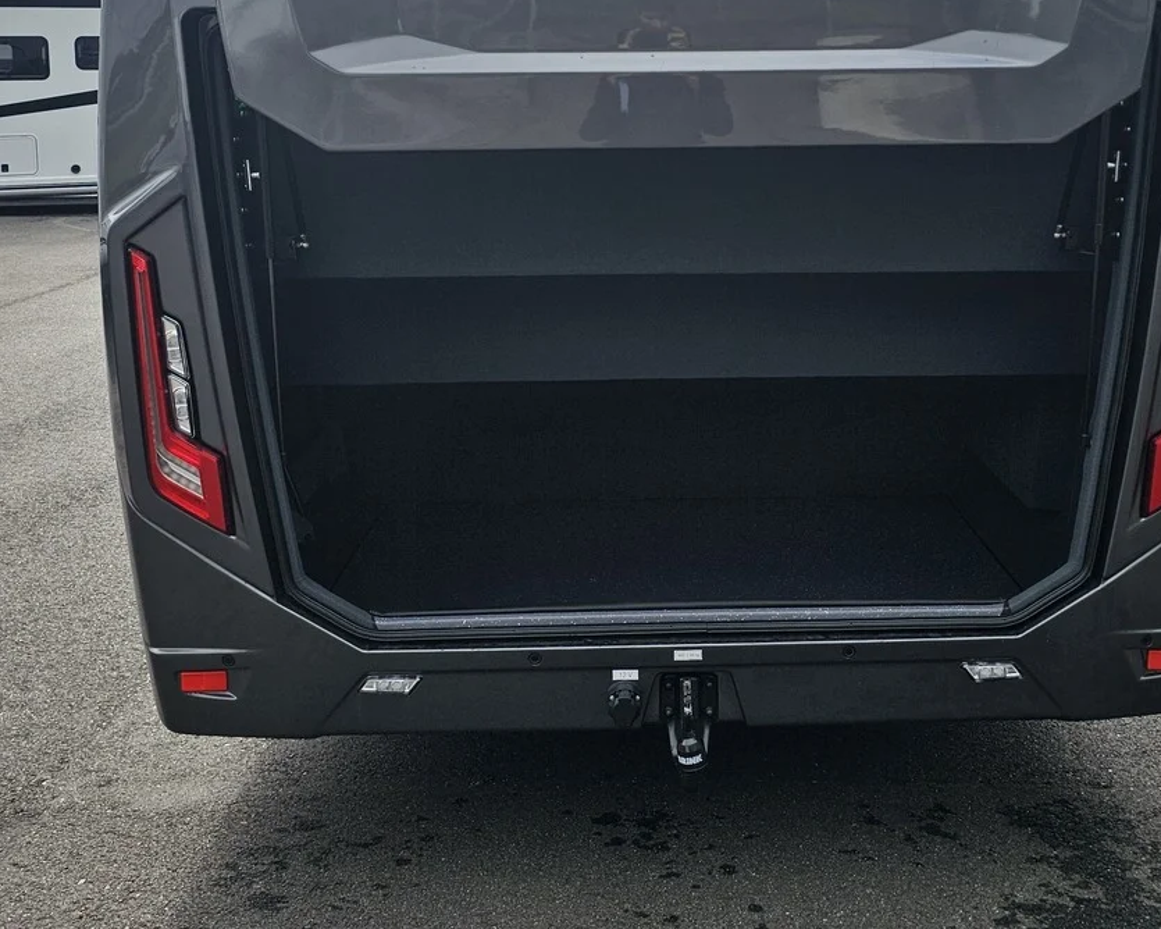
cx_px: 667
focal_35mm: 43
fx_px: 1478
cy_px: 184
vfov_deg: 33.8
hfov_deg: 42.8
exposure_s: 1/652
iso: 10
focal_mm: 6.3
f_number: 1.7
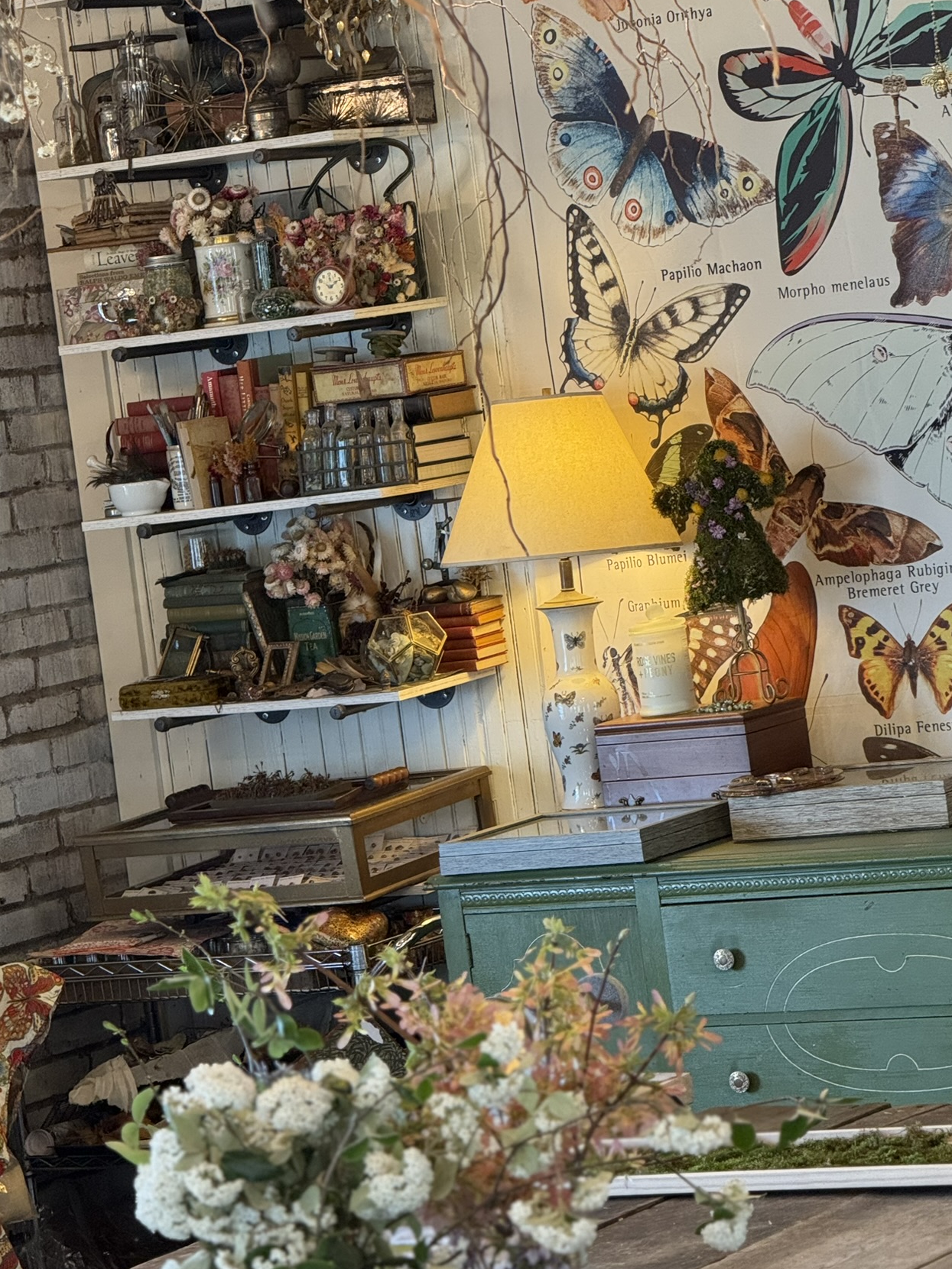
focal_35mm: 148
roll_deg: +7.5
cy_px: 662
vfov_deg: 13.3
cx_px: 440
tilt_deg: -4.0
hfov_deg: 10.0
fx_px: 5429
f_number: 2.8
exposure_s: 1/120
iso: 500
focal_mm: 15.66
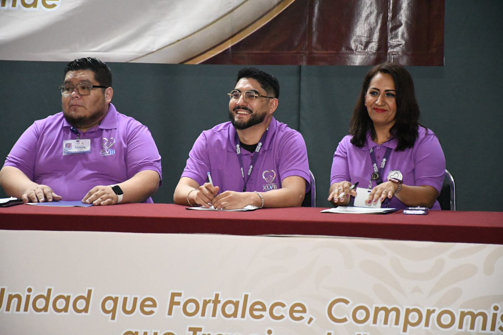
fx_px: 2096
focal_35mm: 150
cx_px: 252
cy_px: 168
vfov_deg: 9.1
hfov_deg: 13.7
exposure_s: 1/125
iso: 10000
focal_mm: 100
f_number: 5.6
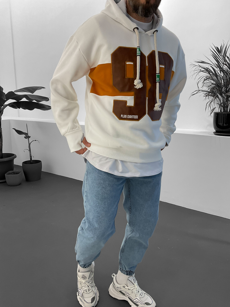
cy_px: 154
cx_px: 115
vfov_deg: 61.7
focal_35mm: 29
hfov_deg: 48.2
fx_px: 257
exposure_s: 1/100
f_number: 1.8
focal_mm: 3
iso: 50
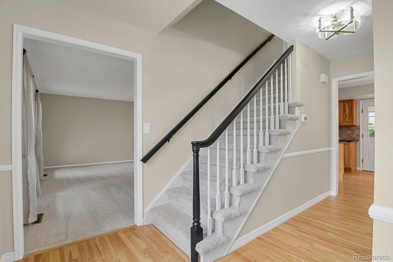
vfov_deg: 70.4
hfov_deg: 93.3
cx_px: 196
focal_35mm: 17
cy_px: 131
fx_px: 186
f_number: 8
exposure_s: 1.3
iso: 250
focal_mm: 17
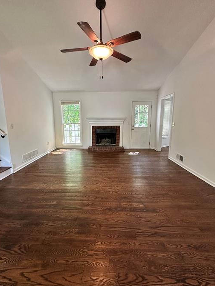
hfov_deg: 78.0
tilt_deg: -8.8
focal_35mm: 16
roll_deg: +0.0
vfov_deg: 94.5
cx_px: 100
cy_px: 142
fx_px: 133
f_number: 2.2
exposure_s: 1/60
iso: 200
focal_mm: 2.22
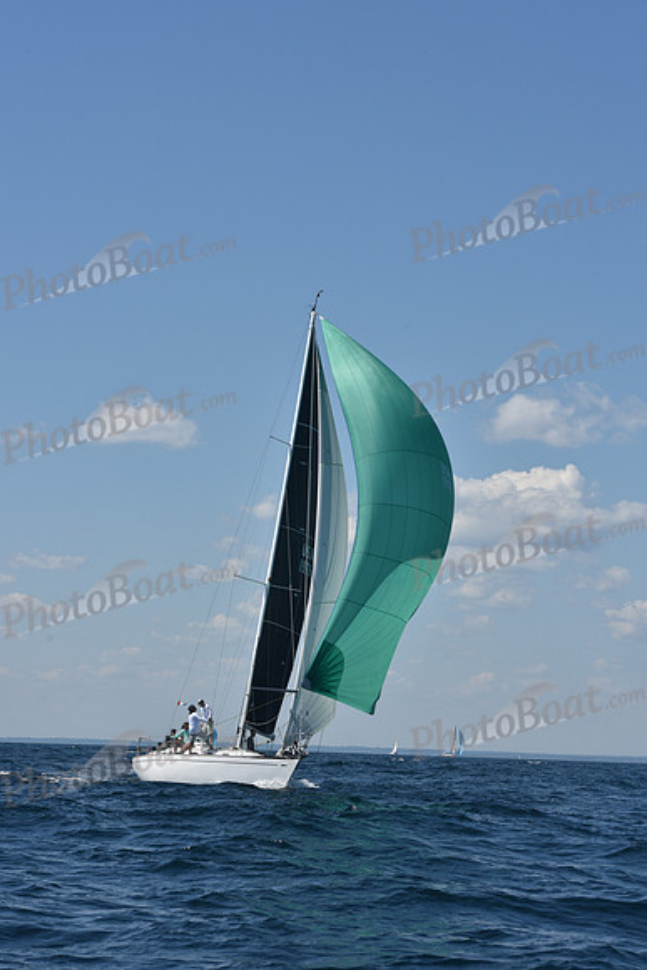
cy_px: 485
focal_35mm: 90
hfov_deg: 15.2
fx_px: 2425
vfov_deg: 22.6
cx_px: 324
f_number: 9
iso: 200
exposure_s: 1/1000
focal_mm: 90
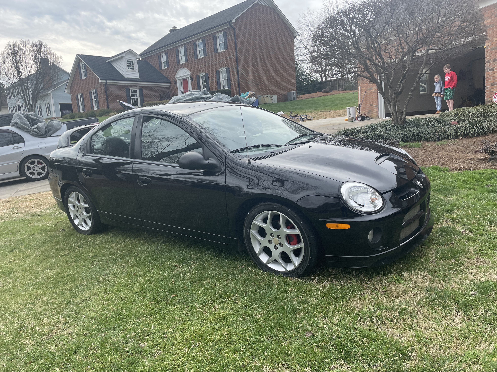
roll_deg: +3.6
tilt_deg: -7.1
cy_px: 186
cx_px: 248
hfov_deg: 67.3
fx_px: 373
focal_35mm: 26
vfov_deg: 53.1
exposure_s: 1/1114
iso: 32
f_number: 1.6
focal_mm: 4.2
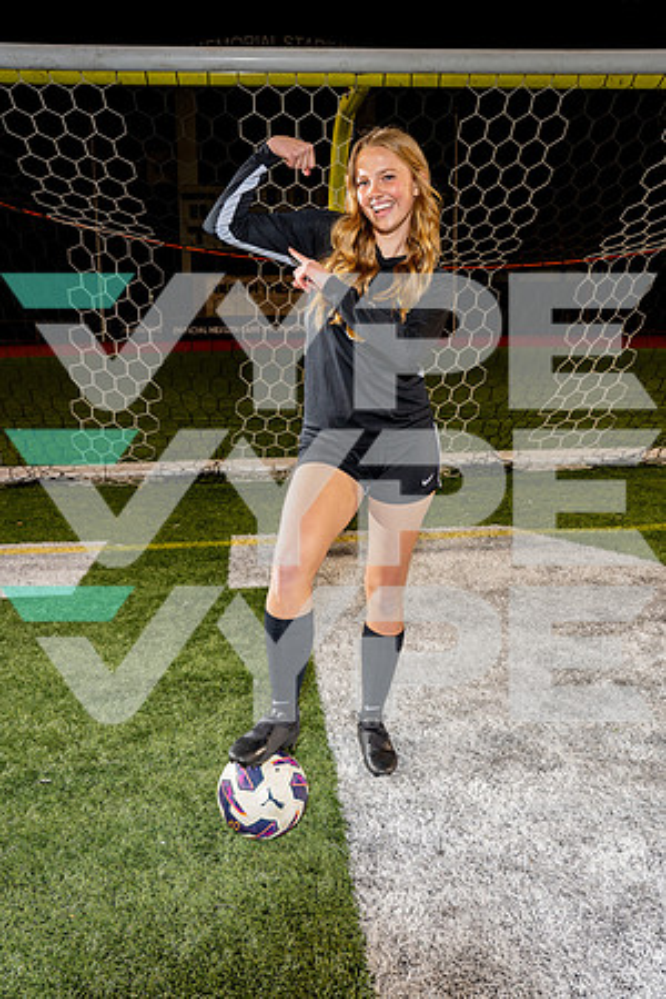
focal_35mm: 32
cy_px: 500
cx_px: 333
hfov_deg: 41.1
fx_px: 888
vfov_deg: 58.7
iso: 800
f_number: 5.6
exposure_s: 1/250
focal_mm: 32
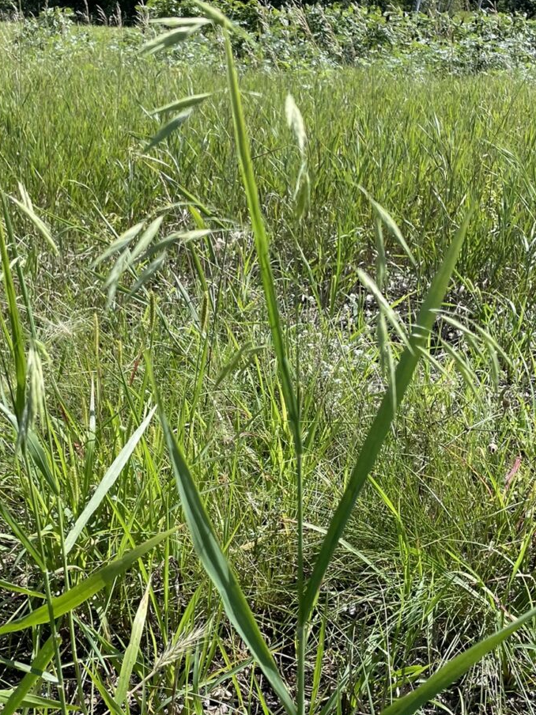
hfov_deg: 31.5
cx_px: 226
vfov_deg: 41.2
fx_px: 950
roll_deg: -2.9
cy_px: 358
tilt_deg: -13.7
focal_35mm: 46
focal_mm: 4.2
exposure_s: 1/1855
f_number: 1.6
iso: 32
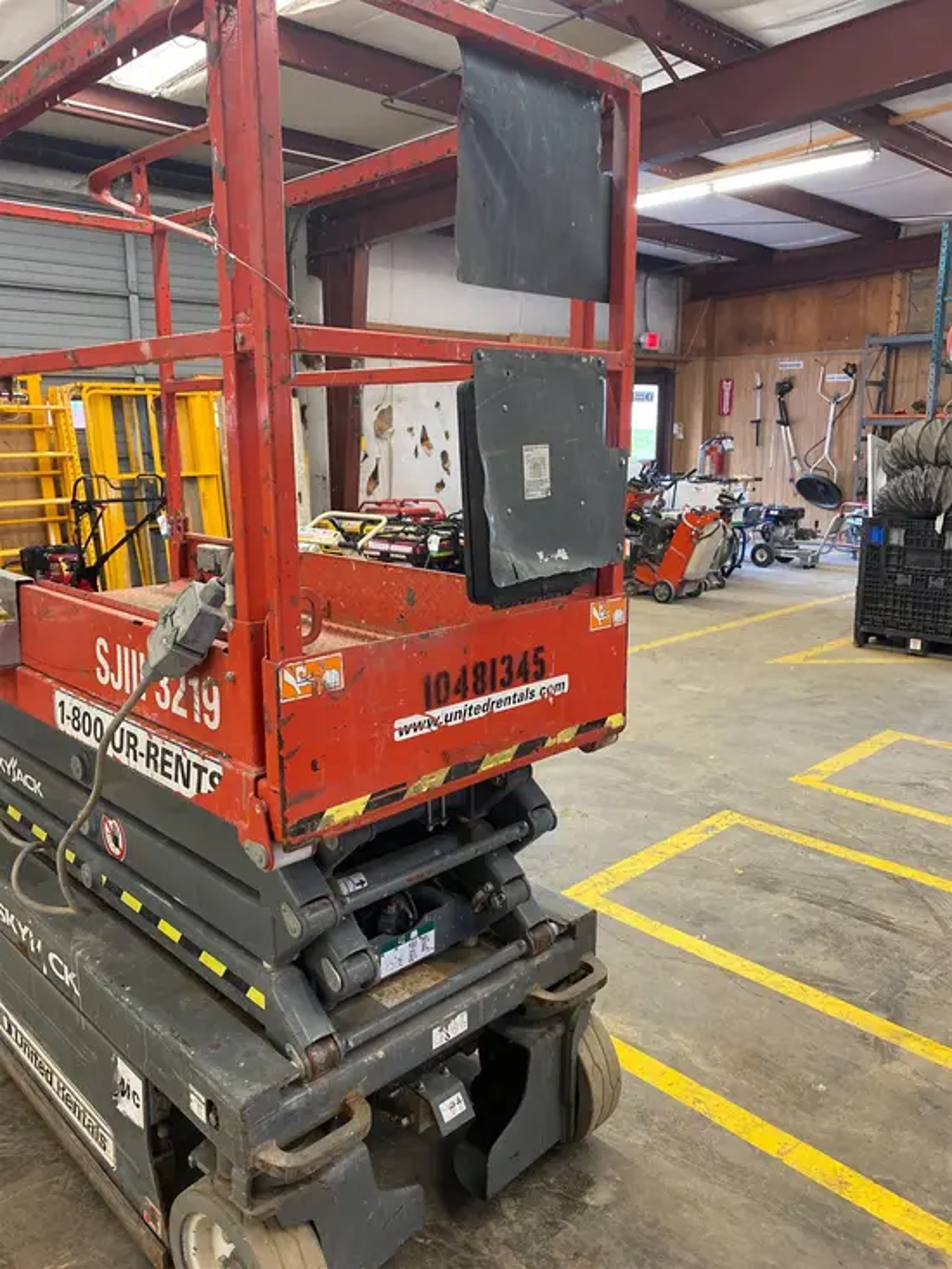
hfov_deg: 53.1
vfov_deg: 67.3
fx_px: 953
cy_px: 634
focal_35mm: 26
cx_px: 476
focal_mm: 4.25
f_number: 1.8
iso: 320
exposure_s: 1/60
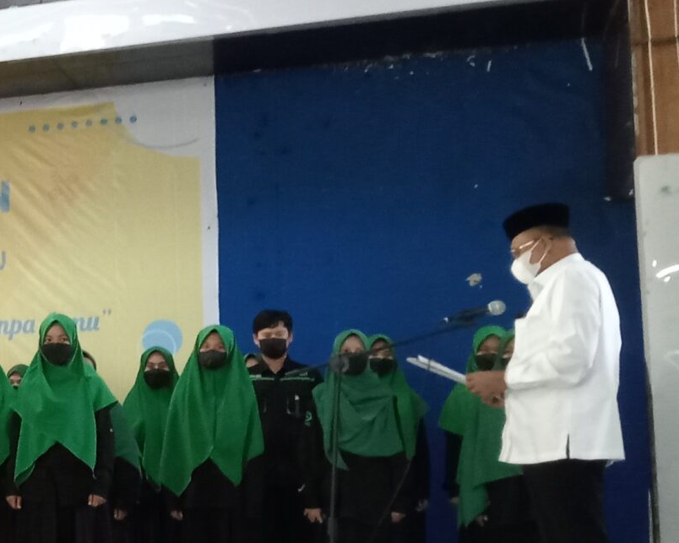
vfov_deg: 17.6
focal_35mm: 87
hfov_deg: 19.7
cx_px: -265
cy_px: 370
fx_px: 1748
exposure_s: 1/25
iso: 1016
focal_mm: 3.37
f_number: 2.2
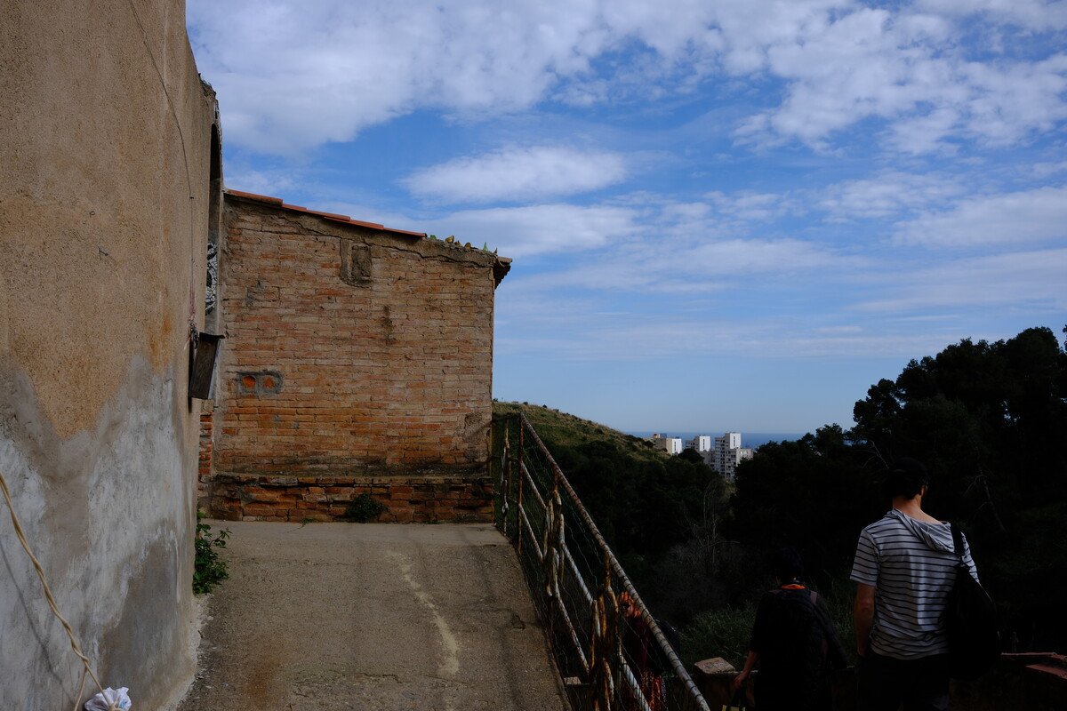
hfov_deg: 54.4
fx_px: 1037
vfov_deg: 37.9
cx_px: 534
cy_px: 356
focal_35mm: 35
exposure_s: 1/420
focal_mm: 23
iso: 64
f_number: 5.6
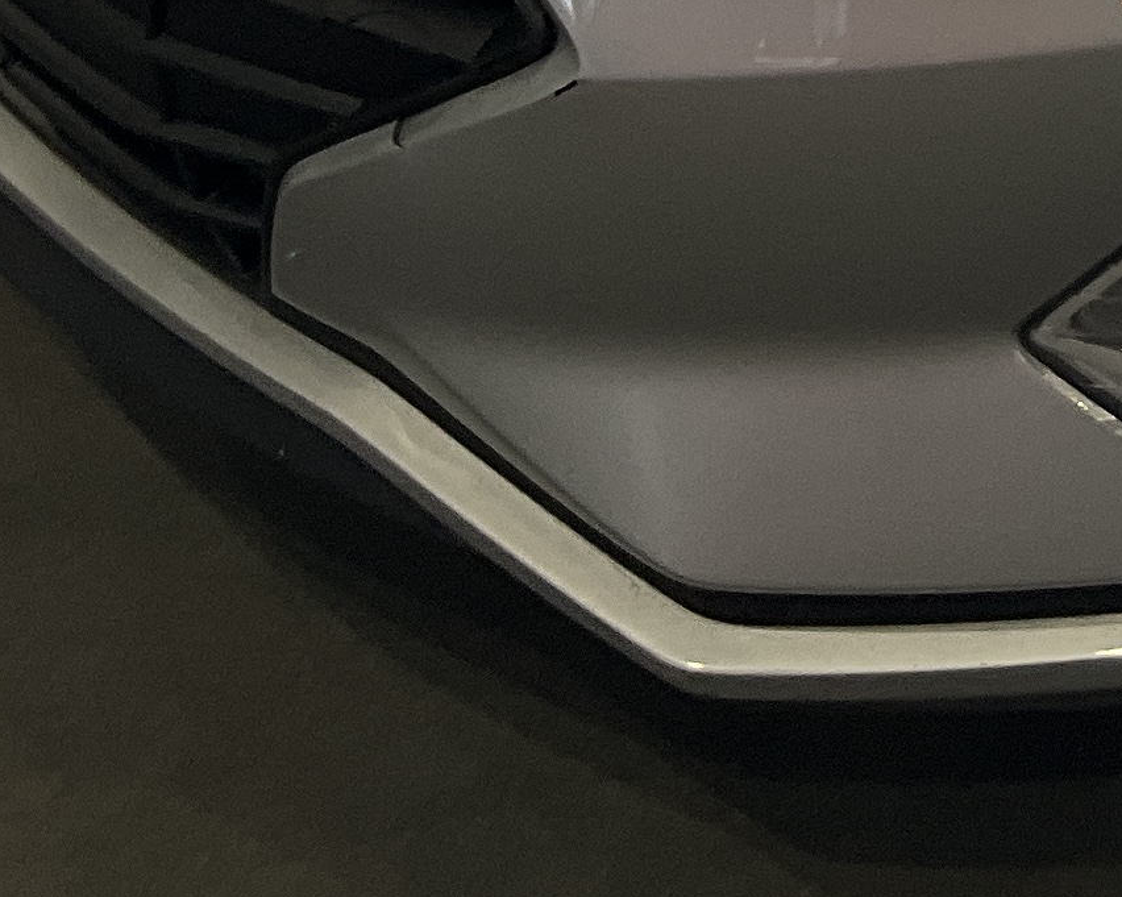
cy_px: -973
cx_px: 2053
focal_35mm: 134
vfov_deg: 10.5
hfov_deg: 13.0
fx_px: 4448
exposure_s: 1/163
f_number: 1.8
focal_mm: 3
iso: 20
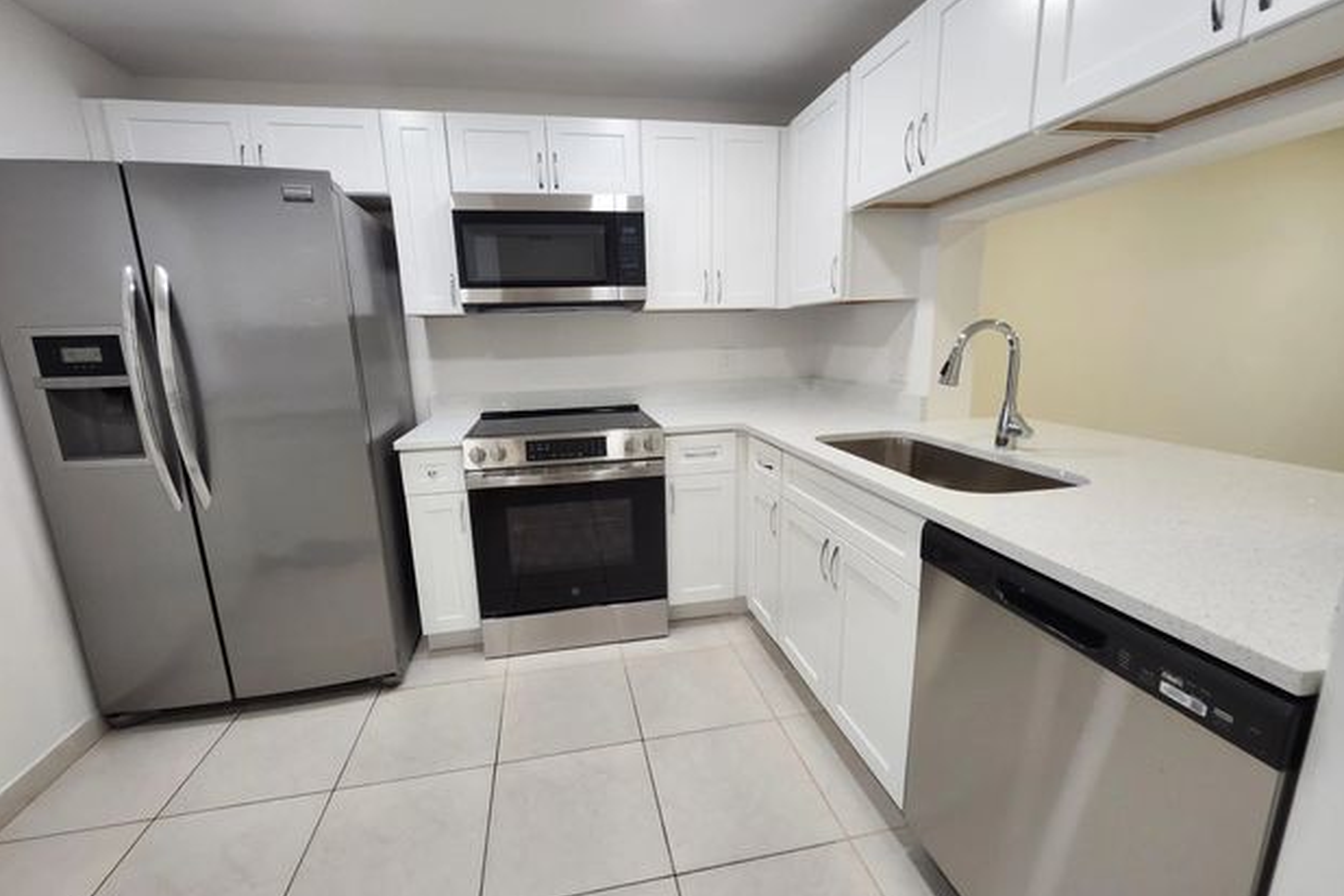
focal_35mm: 14
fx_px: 523
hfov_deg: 104.2
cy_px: 444
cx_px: 659
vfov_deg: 81.2
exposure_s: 1/60
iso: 100
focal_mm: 1.74
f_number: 2.2
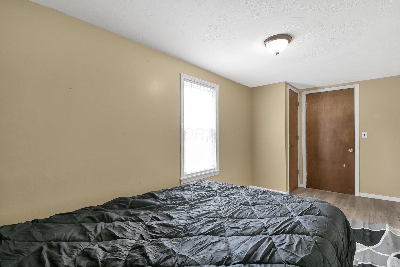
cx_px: 200
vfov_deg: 77.3
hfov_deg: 100.4
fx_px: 167
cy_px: 134
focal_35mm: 15
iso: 800
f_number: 7.1
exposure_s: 1/10
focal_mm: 10
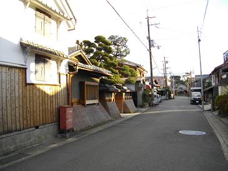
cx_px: 114
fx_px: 211
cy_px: 86
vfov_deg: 44.2
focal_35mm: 32
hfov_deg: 56.8
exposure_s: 1/320
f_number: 2.9
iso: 100
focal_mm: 5.7
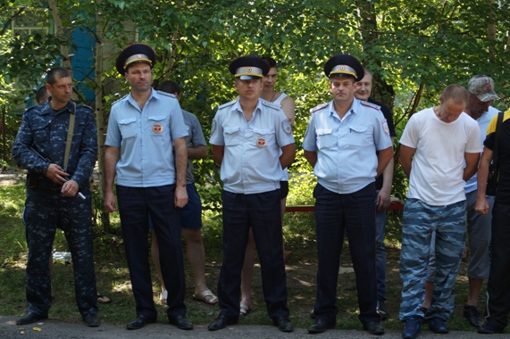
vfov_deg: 16.2
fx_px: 1189
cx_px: 277
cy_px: 175
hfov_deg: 24.2
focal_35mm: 84
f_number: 7.1
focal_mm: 50
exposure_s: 1/80
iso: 160
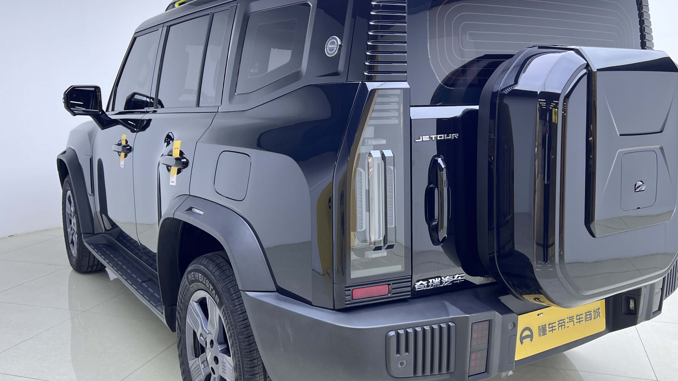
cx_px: 349
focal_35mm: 34
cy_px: 187
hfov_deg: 58.0
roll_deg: +0.6
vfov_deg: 34.7
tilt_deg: -10.2
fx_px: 611
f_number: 1.5
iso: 100
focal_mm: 5.7
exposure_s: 1/100
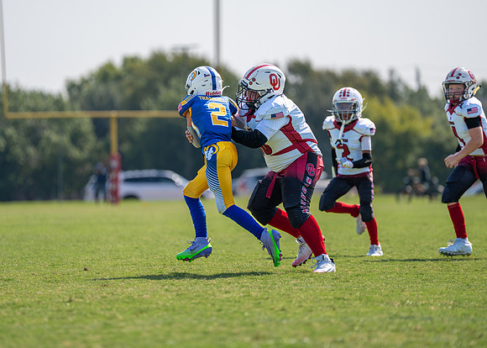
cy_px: 162
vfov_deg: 6.0
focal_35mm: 241
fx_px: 3338
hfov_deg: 8.3
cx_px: 239
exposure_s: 1/2000
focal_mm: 200
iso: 100
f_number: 2.8
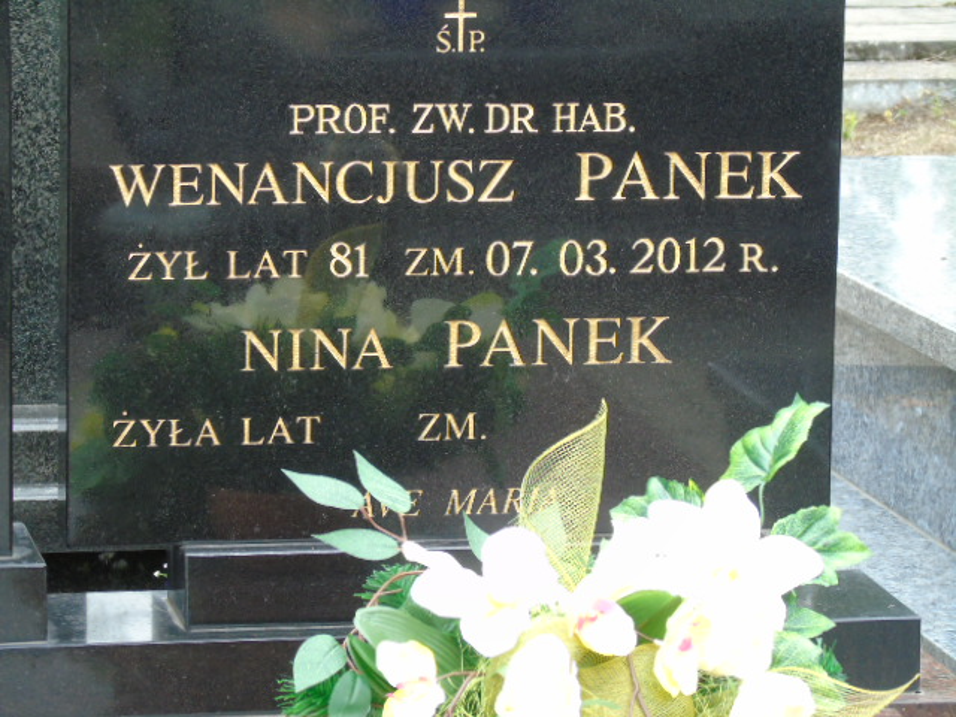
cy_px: 358
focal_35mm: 162
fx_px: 4474
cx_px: 478
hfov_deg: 12.2
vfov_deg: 9.2
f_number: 4.9
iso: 250
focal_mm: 29
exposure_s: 1/125
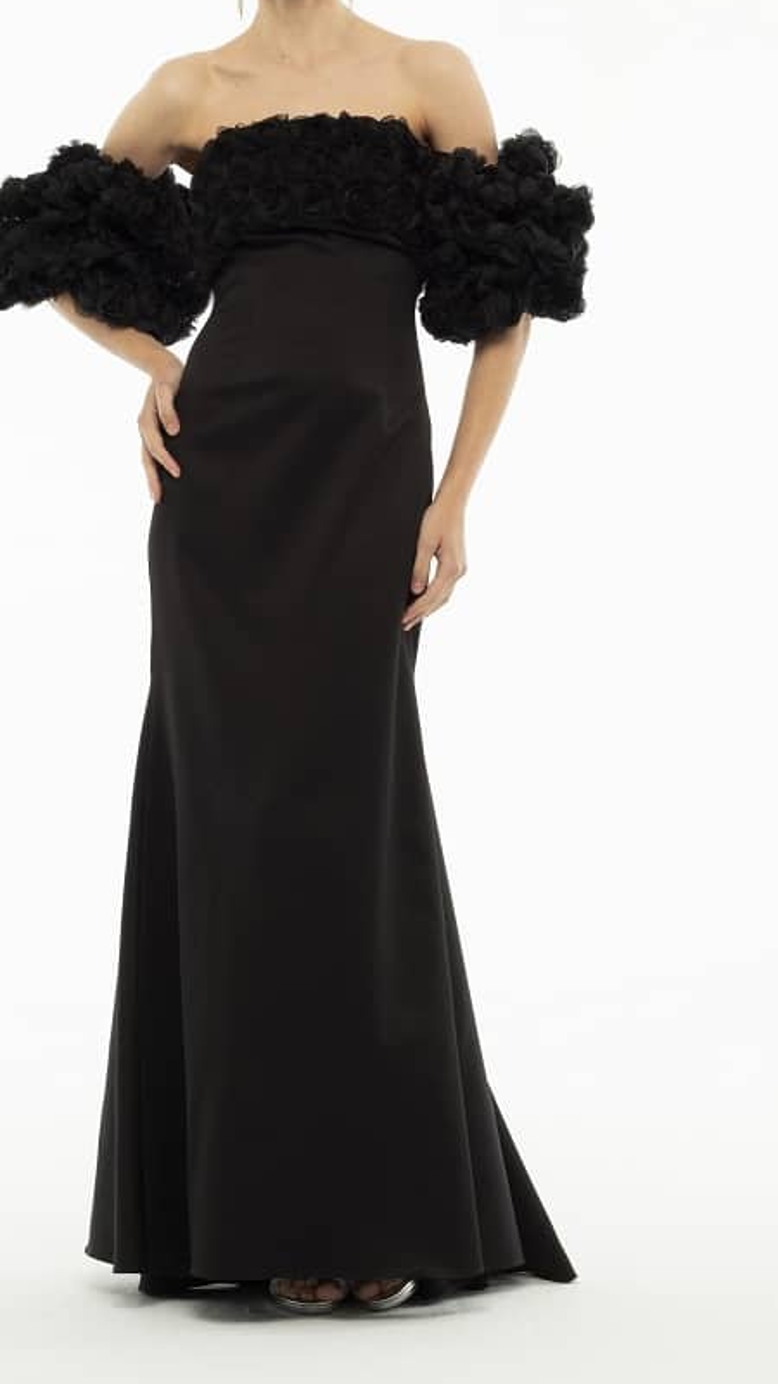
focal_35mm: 103
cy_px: 529
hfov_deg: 11.7
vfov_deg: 20.7
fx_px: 3781
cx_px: 301
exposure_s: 1/125
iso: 200
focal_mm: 50
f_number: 11
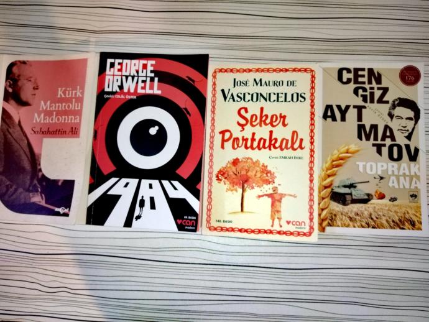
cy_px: 161
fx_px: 322
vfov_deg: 53.1
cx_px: 214
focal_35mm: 26
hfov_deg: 67.3
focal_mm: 3.6
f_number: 1.8
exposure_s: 1/25
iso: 817
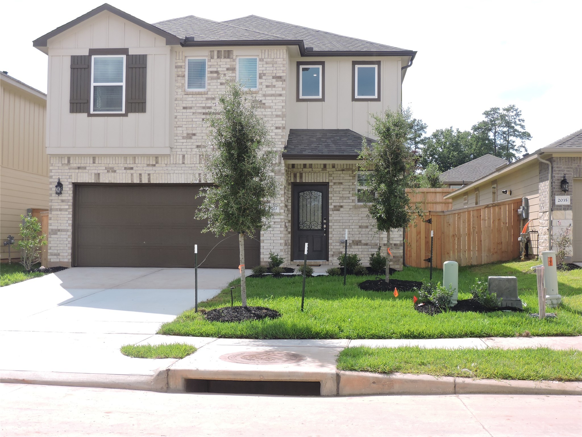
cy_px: 218
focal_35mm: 47
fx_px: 790
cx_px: 291
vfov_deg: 30.9
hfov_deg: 40.4
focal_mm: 8.4
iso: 140
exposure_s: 1/800
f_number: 3.5
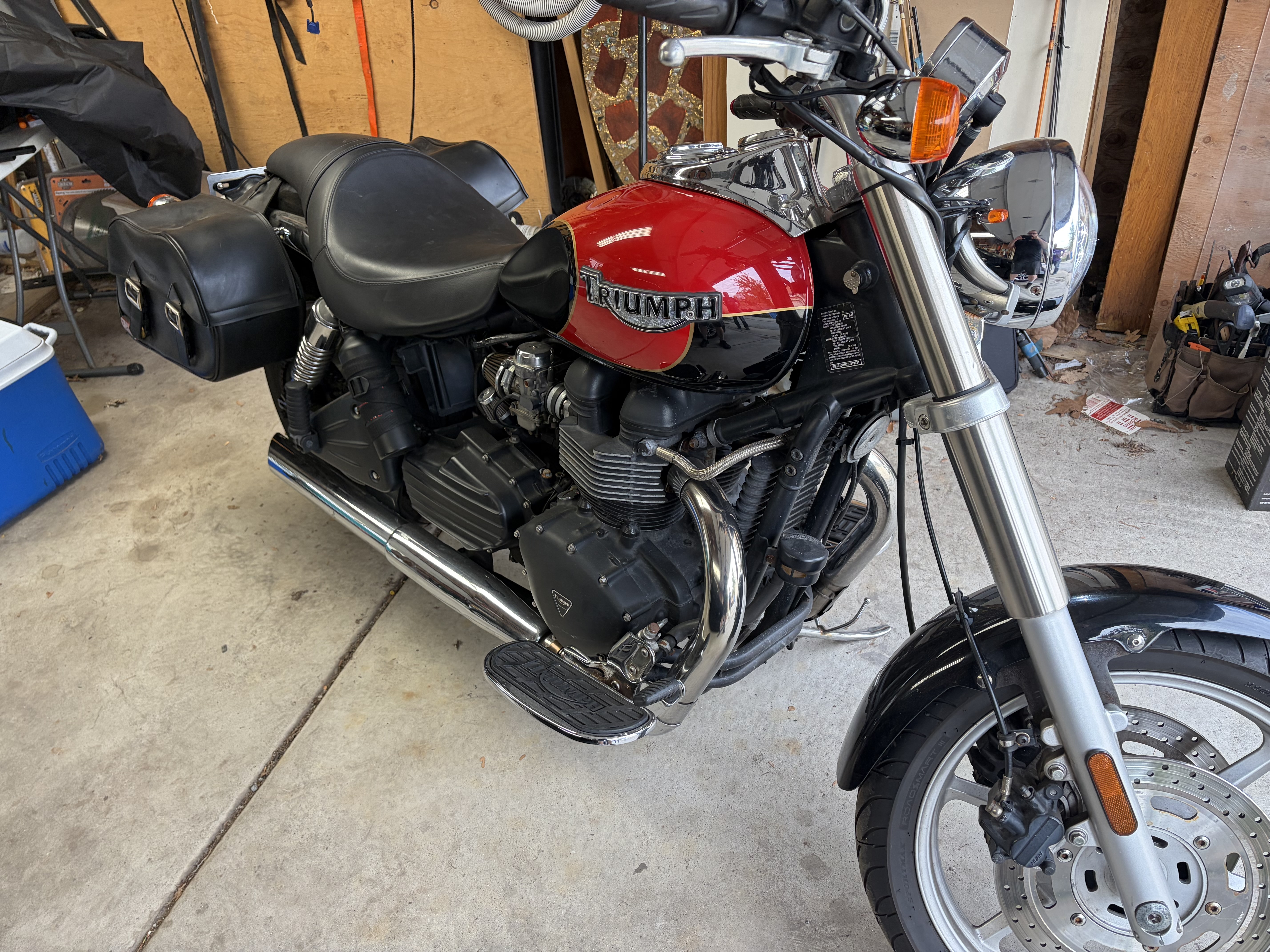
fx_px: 954
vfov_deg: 53.1
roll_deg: +9.9
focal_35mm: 26
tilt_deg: -39.9
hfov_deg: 67.3
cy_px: 476
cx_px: 635
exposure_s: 1/122
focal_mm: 5.96
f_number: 1.6
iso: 125
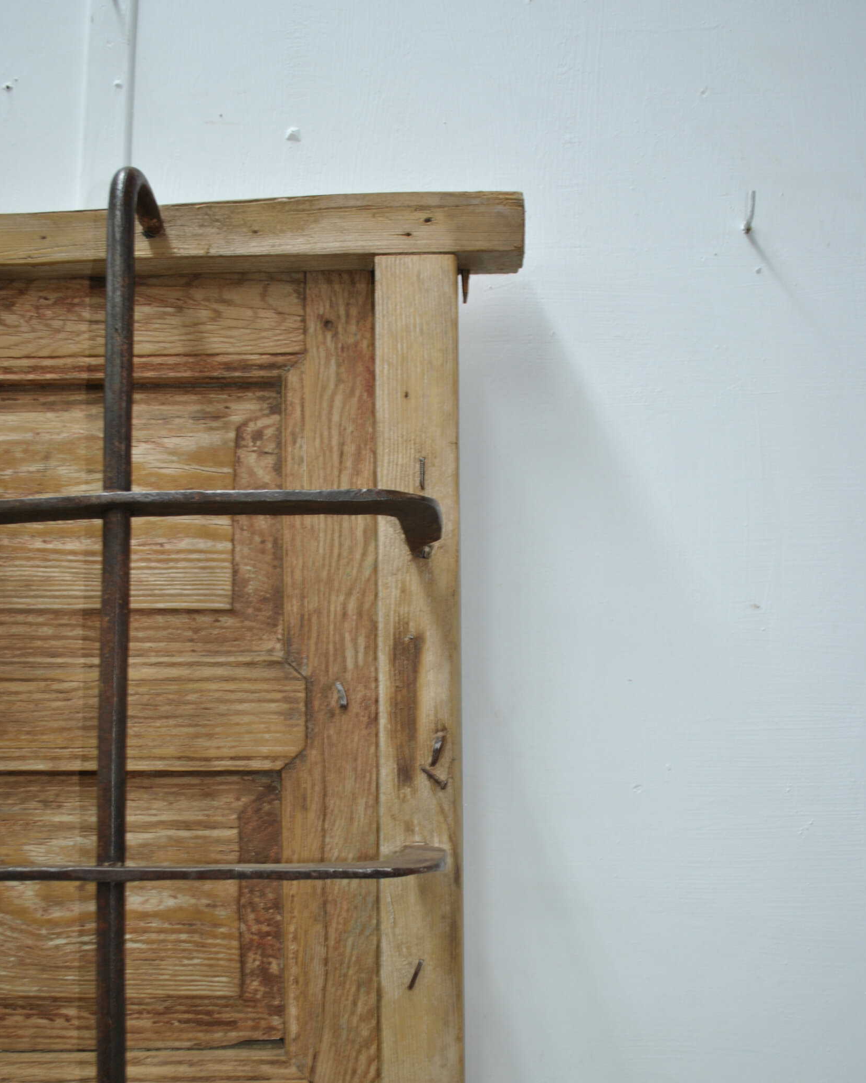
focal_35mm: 35
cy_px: 626
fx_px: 1121
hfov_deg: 42.2
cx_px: 432
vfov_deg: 51.3
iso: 200
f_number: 3.8
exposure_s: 1/20
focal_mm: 20
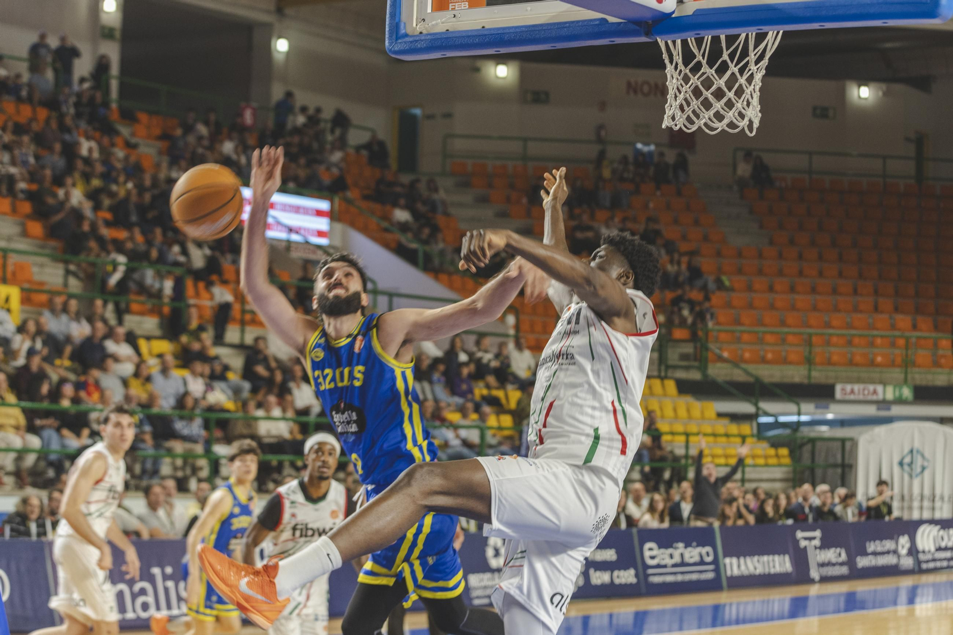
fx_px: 2347
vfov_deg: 15.4
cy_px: 260
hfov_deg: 22.9
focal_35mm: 89
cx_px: 563
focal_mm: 75
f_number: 3.5
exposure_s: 1/320
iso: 800
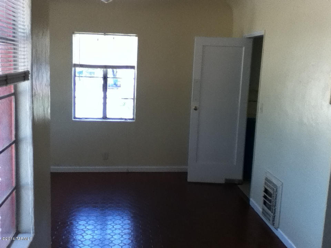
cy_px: 124
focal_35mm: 32
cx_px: 166
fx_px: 306
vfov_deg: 44.2
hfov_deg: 56.8
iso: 160
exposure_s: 1/120
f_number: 2.4
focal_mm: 3.85
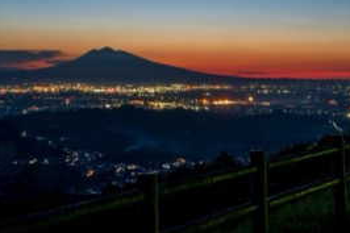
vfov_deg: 20.6
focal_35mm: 65
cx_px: 249
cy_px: 36
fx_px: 632
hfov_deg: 30.6
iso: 400
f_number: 22
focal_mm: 36
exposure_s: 30
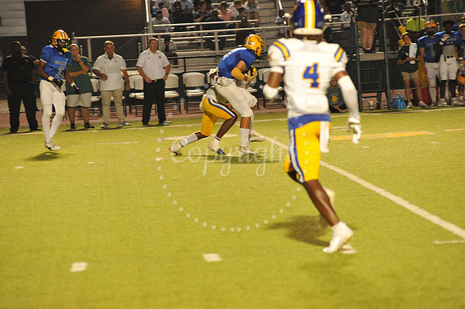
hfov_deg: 10.3
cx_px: 232
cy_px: 154
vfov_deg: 6.9
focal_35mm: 200
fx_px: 2582
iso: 5000
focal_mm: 200
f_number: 5.6
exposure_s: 1/200
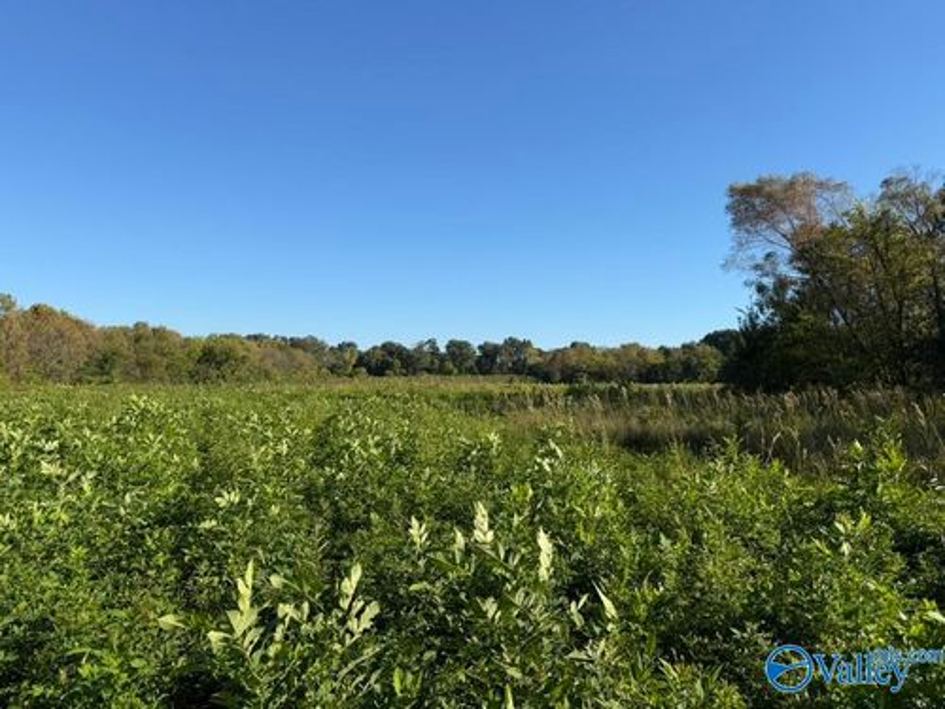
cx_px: 472
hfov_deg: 71.6
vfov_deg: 56.8
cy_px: 354
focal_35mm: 24
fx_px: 655
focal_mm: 6.76
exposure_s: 1/3953
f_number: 1.78
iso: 80
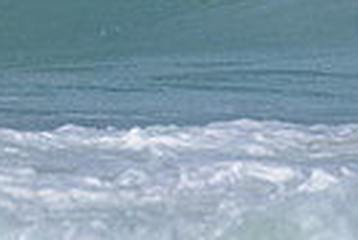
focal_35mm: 2676
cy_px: -208
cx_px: -214
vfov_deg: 0.5
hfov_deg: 0.8
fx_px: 26640
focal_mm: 500
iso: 100
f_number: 5.6
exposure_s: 1/2000
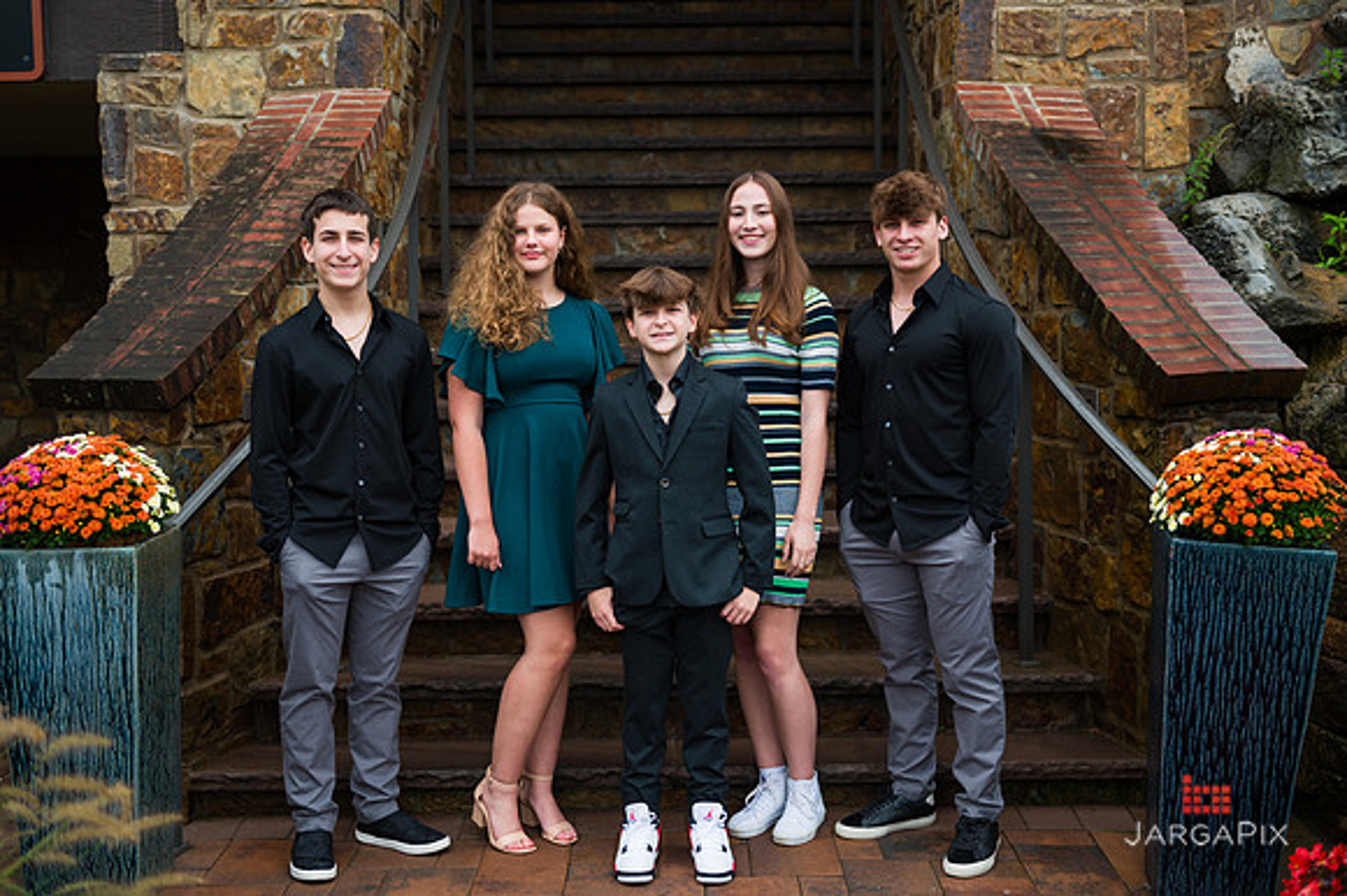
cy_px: 435
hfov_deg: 44.9
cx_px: 674
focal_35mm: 44
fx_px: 1628
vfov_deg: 30.8
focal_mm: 42
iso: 320
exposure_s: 1/640
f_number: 4
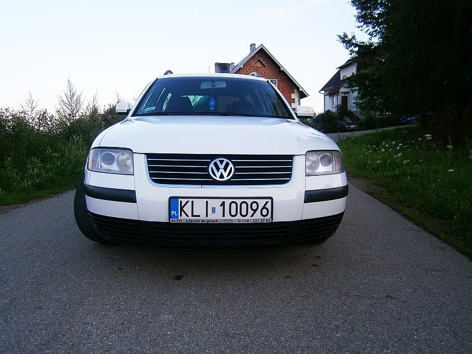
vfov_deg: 53.1
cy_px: 177
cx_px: 236
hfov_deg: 67.3
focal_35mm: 26
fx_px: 355
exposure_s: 1/40
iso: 80
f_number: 2.8
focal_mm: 4.7
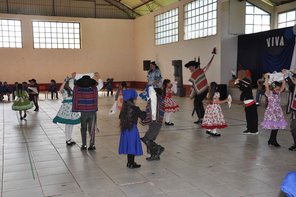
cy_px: 98
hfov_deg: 43.7
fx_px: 370
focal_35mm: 45
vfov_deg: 29.8
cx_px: 148
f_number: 6.3
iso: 400
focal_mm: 30
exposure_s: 1/125
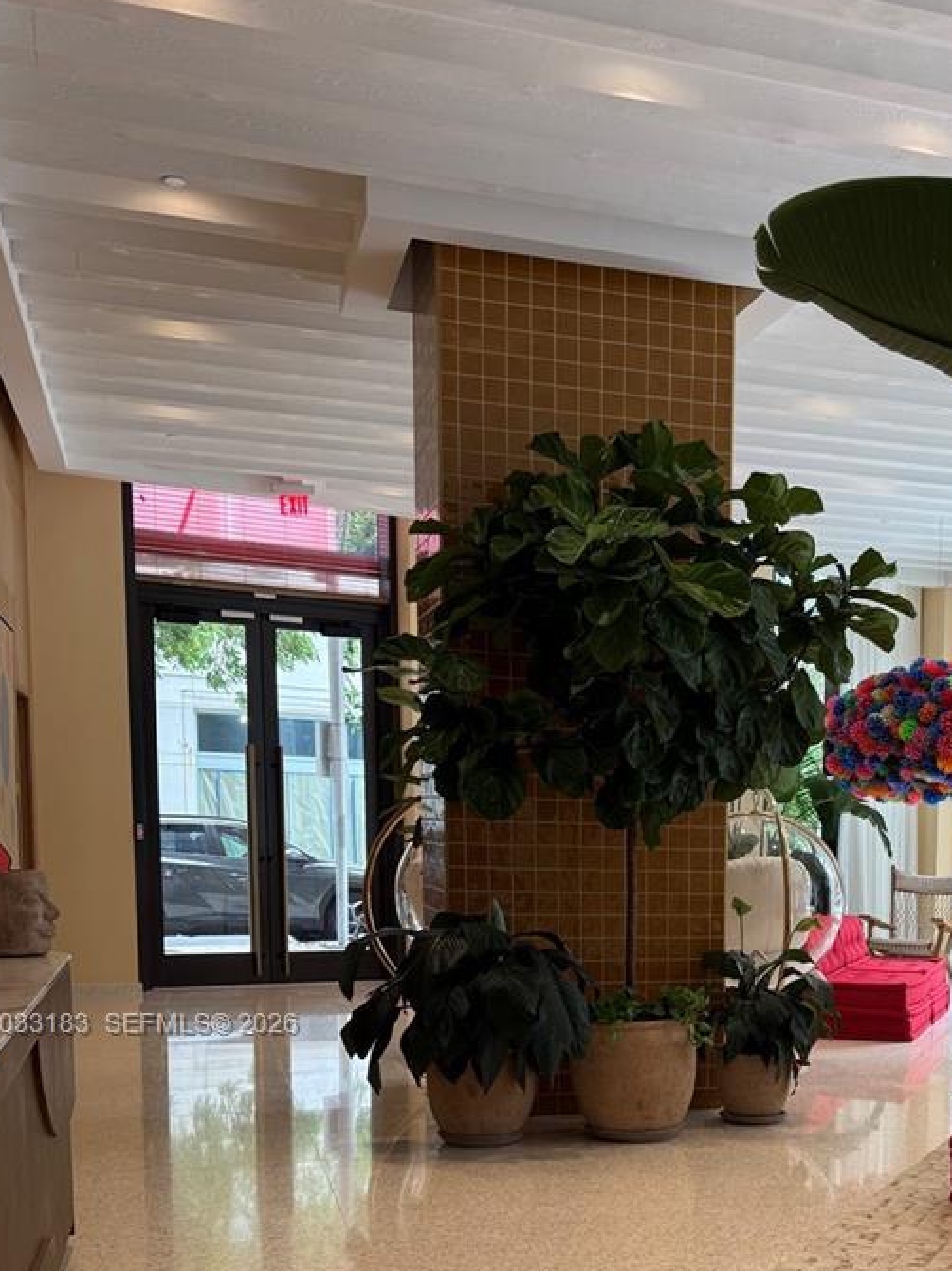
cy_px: 1026
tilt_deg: -8.7
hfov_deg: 32.4
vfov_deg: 41.8
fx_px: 1578
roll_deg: -2.6
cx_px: 800
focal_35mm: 43
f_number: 1.78
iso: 64
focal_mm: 6.76
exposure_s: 1/121
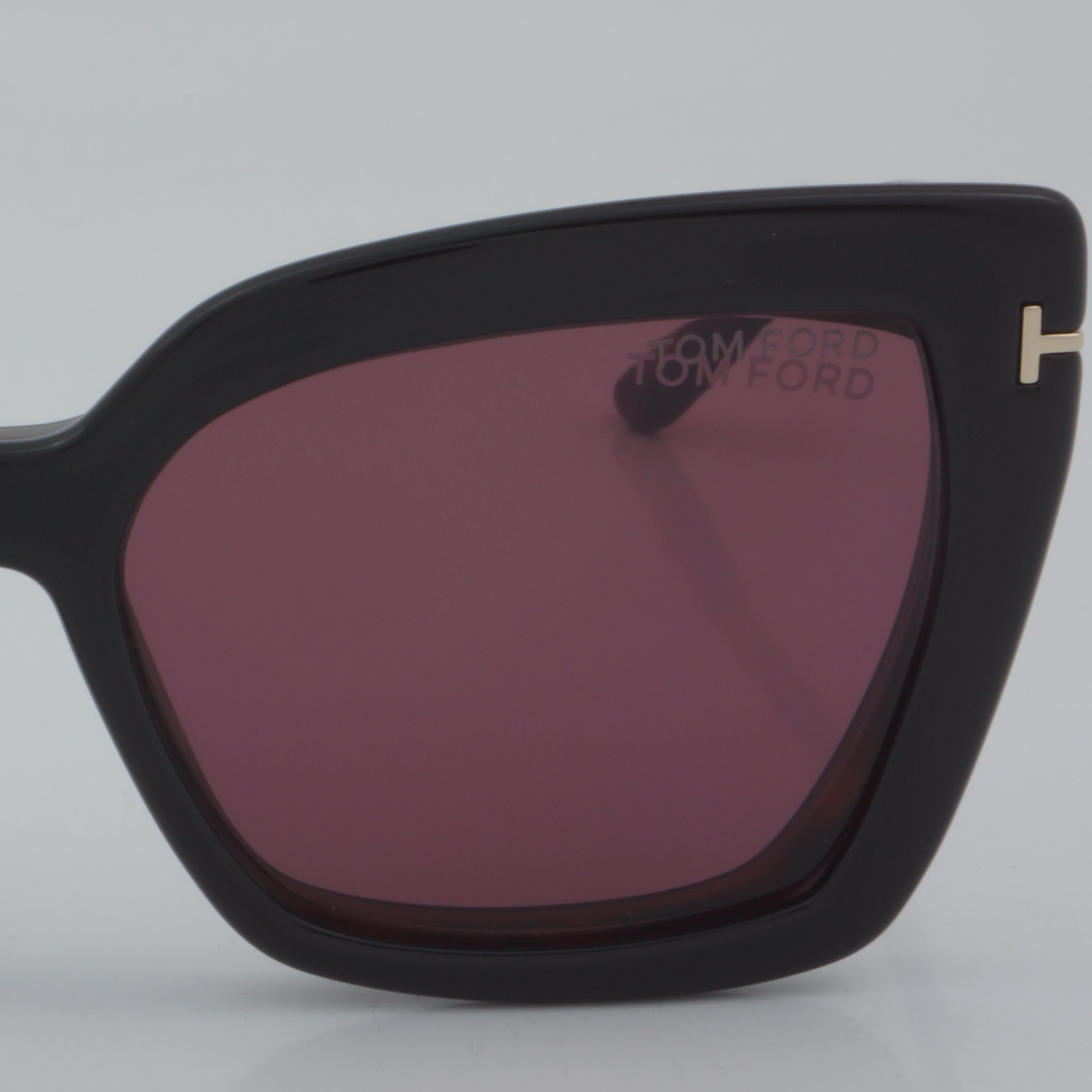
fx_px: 5135
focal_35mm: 144
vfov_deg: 12.1
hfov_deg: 12.0
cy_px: 540
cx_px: -5
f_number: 32
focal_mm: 55
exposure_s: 1/4
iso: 100
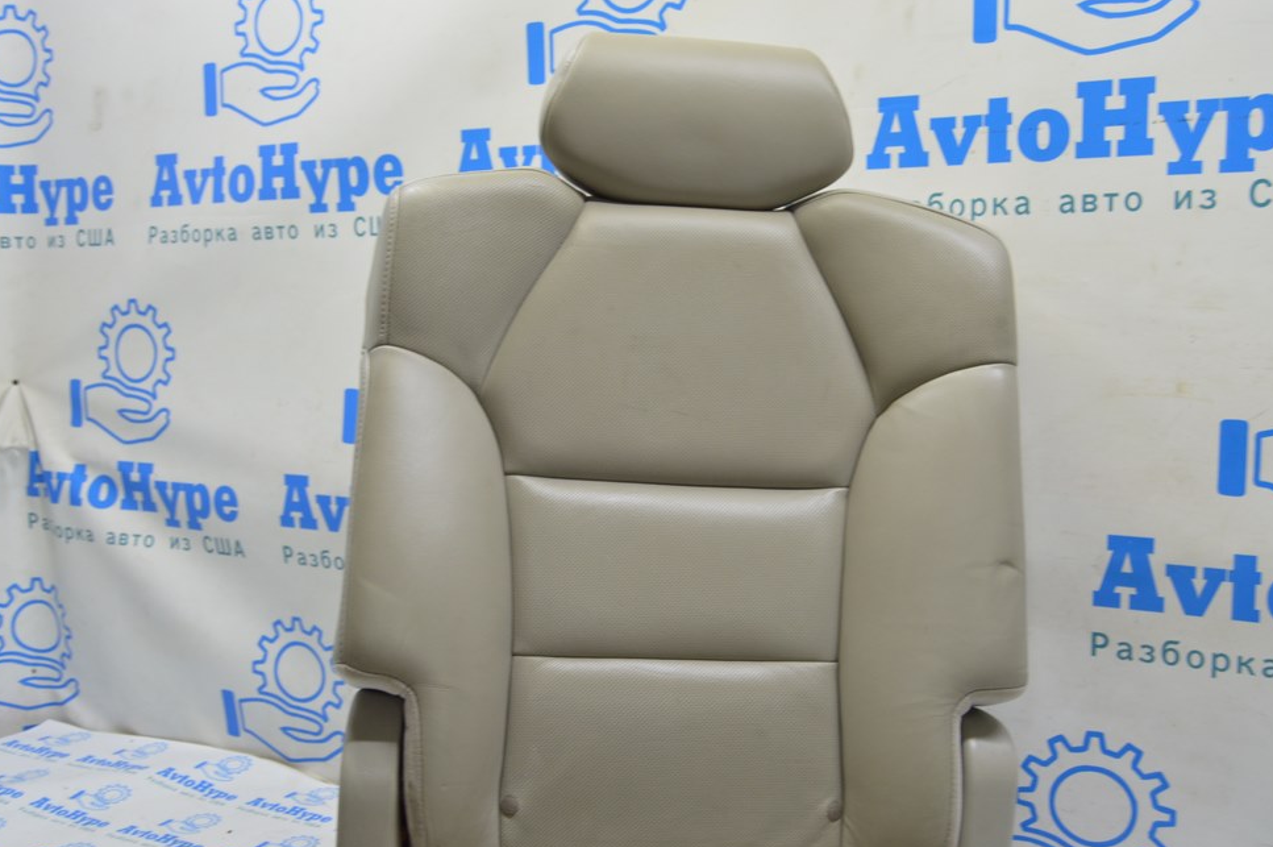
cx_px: 638
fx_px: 1291
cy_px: 425
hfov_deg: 52.5
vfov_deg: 36.3
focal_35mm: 37
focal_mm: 23
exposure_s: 1/20
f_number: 5.6
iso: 400
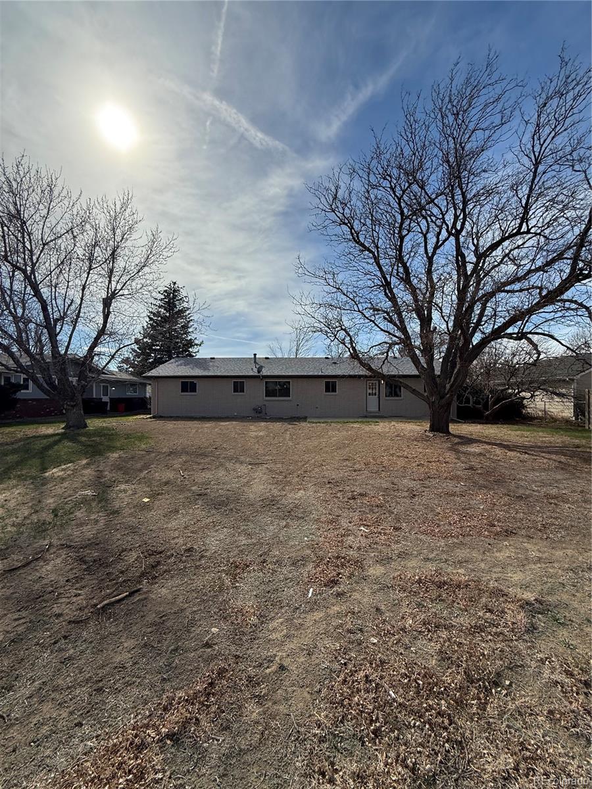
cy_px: 394
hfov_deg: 85.7
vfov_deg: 102.1
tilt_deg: +0.4
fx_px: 319
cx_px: 296
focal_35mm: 14
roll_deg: +0.0
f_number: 2.2
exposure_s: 1/3663
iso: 50
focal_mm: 2.22
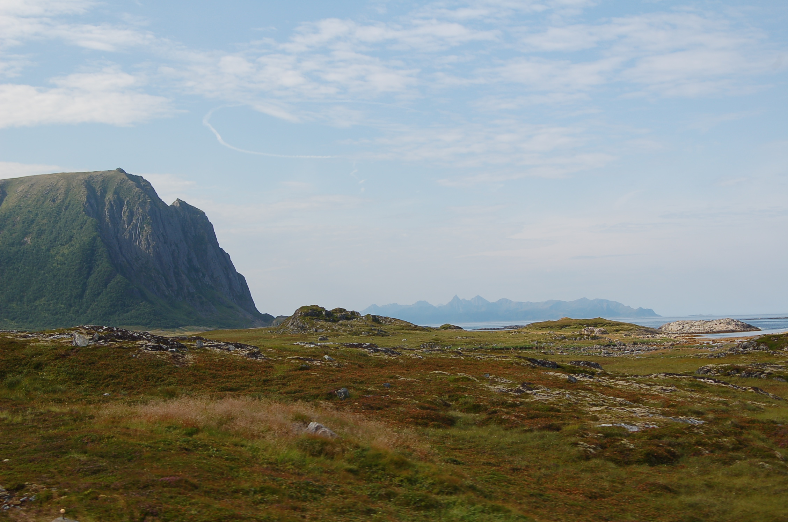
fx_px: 1246
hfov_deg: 35.1
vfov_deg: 23.7
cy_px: 261
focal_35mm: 57
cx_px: 394
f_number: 10
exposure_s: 1/250
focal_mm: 38
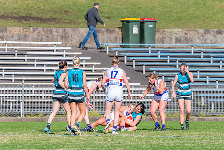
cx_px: 137
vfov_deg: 2.2
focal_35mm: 624
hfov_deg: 3.3
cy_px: 99
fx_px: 3885
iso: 800
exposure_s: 1/1600
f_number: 10
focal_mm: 460
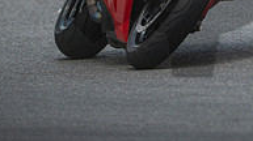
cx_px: 193
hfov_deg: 1.6
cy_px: -82
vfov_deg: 0.9
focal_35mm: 1324
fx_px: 8871
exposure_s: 1/4000
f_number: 2.8
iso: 640
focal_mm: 280
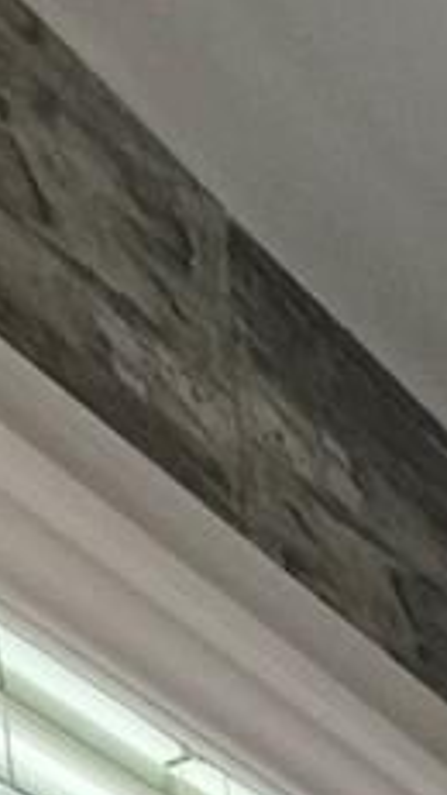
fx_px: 1980
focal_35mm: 94
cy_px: 2385
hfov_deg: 12.3
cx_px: 643
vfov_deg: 11.5
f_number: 2.2
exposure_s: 1/60.2
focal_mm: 1.7
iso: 40
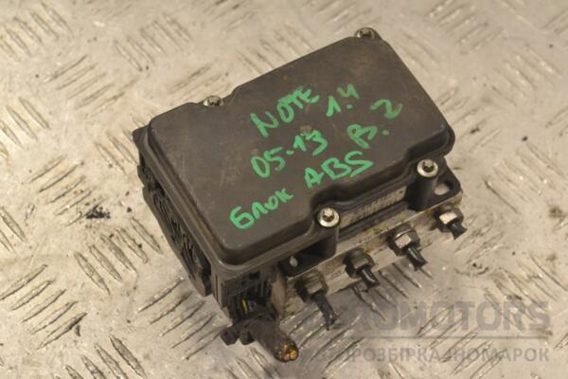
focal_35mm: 82
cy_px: 190
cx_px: 284
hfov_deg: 24.6
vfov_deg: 16.6
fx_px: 1302
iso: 3200
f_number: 10
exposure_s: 1/400
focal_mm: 55
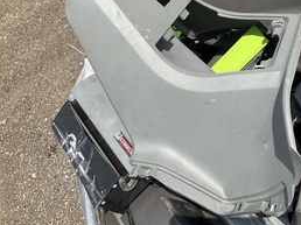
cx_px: 186
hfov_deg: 41.8
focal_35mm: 45
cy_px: 69
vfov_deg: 31.8
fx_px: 391
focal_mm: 3
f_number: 1.8
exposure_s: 1/2058
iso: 25
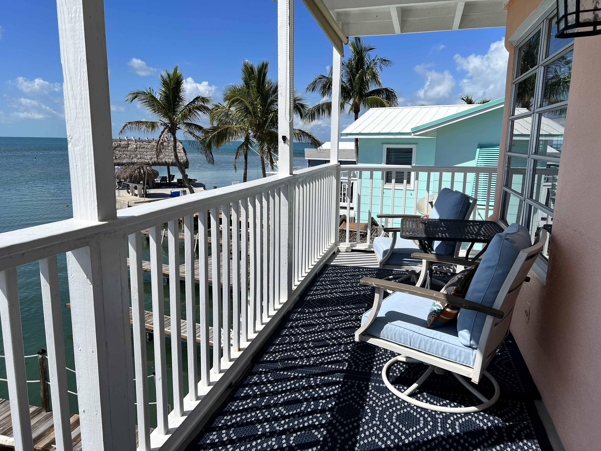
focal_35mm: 26
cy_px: 226
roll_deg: -0.4
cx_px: 300
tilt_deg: -9.1
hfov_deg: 67.3
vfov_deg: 53.1
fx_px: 451
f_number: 1.5
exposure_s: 1/8000
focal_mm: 5.7
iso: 50
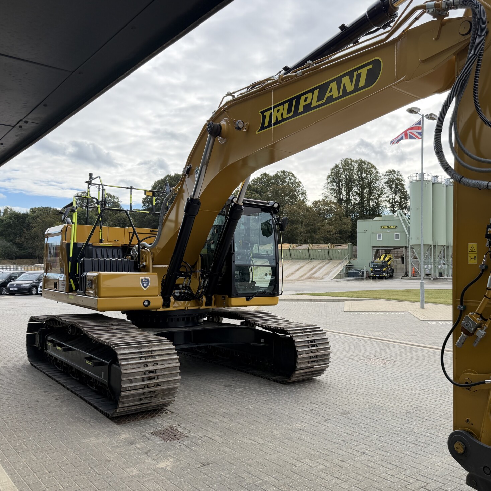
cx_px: 324
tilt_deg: +1.6
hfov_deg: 54.6
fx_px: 465
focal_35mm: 29
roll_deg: +0.1
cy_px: 249
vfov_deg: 55.6
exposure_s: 1/1727
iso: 100
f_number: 1.78
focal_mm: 6.76
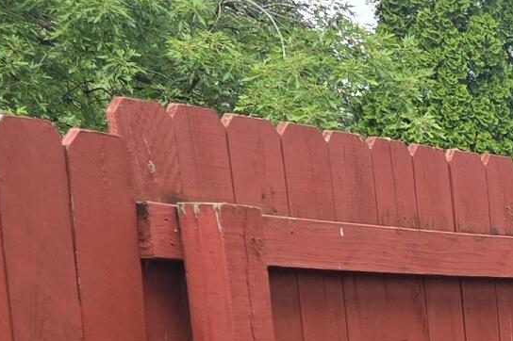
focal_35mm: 132
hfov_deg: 13.0
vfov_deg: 9.2
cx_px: 1103
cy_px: 862
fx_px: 1880
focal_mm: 6.3
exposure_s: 1/180
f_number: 1.7
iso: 16
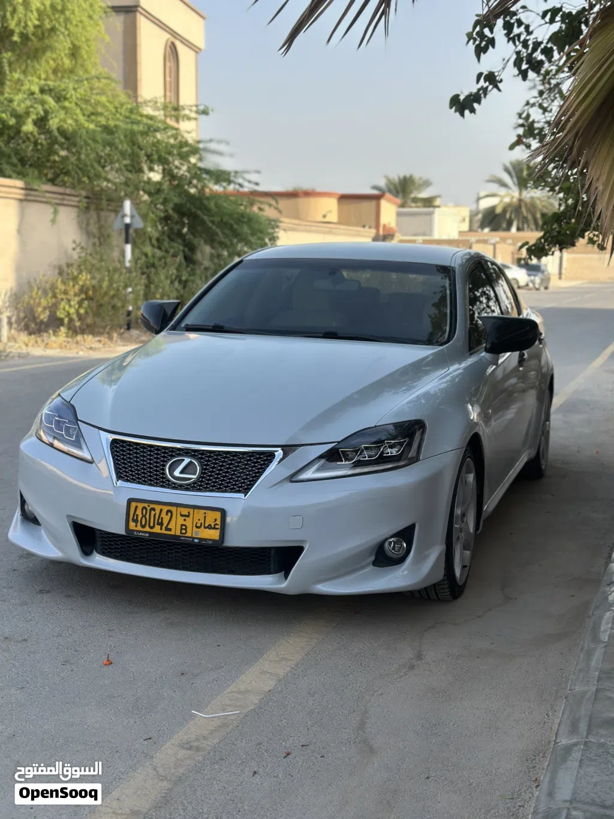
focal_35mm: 48
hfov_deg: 30.3
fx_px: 1135
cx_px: 307
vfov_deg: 39.7
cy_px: 410
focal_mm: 6.86
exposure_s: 1/1497
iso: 80
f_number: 1.78
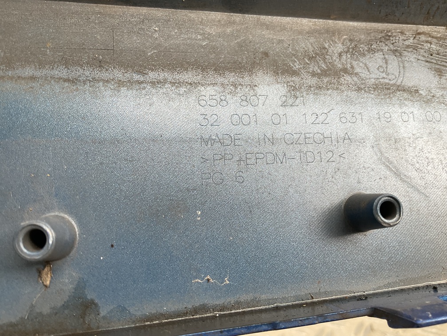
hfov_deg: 61.7
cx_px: 224
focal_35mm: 29
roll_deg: +0.0
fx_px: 374
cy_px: 168
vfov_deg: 48.2
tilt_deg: -11.8
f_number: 1.8
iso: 40
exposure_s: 1/120
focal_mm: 3
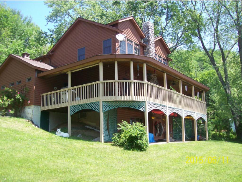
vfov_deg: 39.7
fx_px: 252
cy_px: 91
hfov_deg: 51.3
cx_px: 121
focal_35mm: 36
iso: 80
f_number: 2.7
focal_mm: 6
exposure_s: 1/347
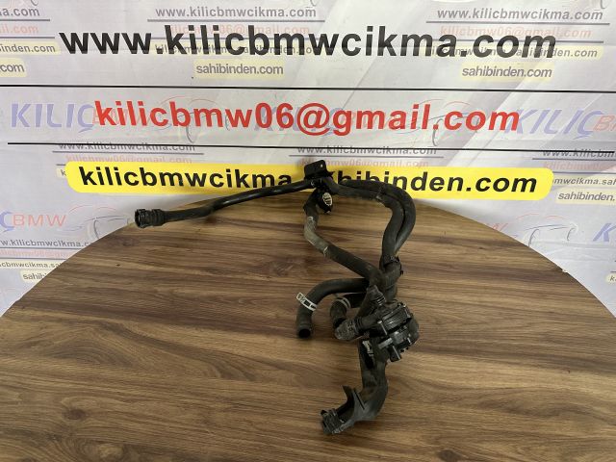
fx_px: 427
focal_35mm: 24
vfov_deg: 56.8
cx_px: 308
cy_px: 231
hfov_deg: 71.6
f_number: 1.78
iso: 200
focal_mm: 6.86
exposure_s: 1/121
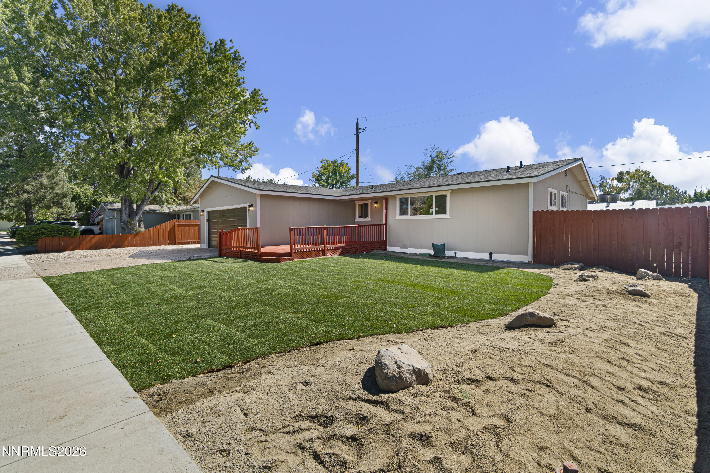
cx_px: 355
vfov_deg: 72.1
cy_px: 236
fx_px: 325
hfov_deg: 95.0
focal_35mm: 16
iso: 100
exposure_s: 1/25
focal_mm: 11
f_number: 9
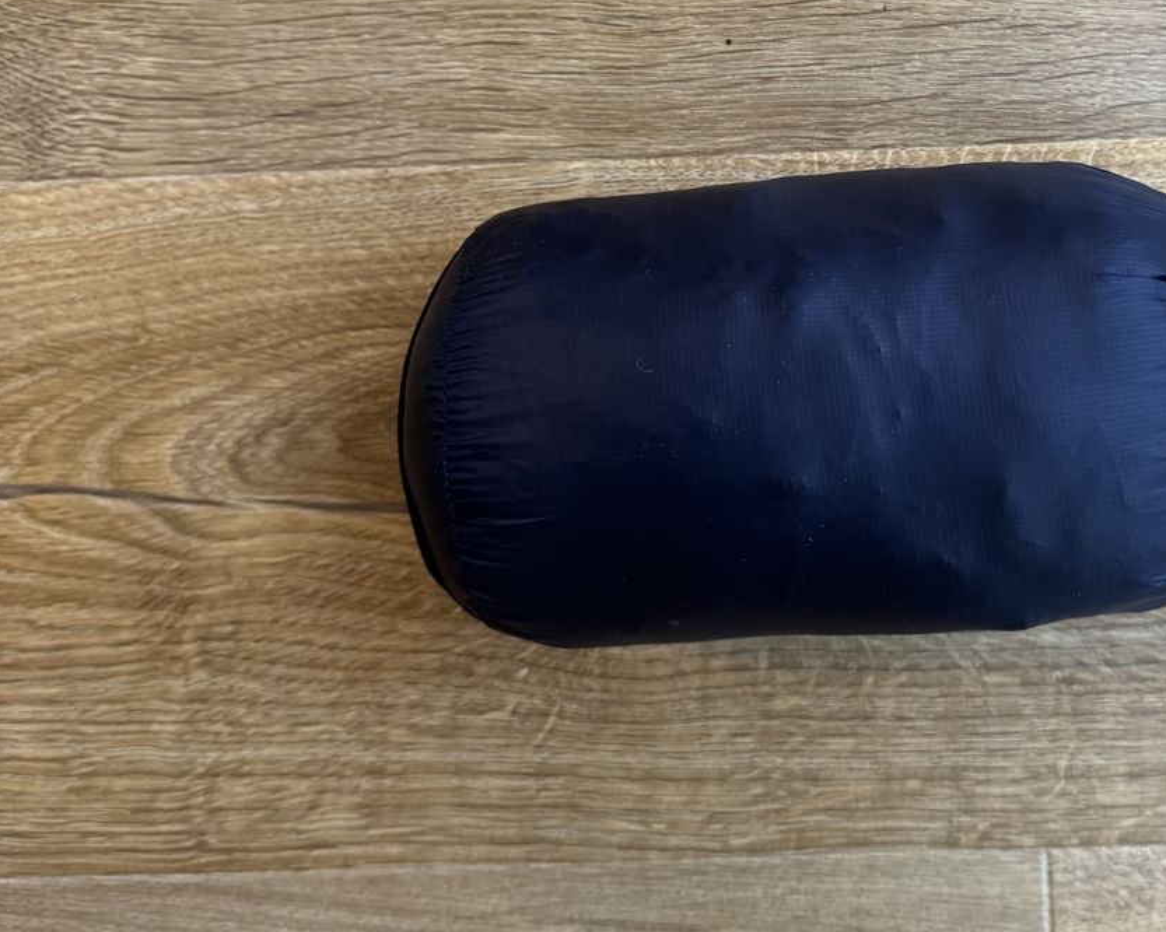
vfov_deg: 32.8
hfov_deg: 40.3
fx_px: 1553
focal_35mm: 45
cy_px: 238
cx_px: 836
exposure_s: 1/60
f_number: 1.78
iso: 320
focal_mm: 6.86
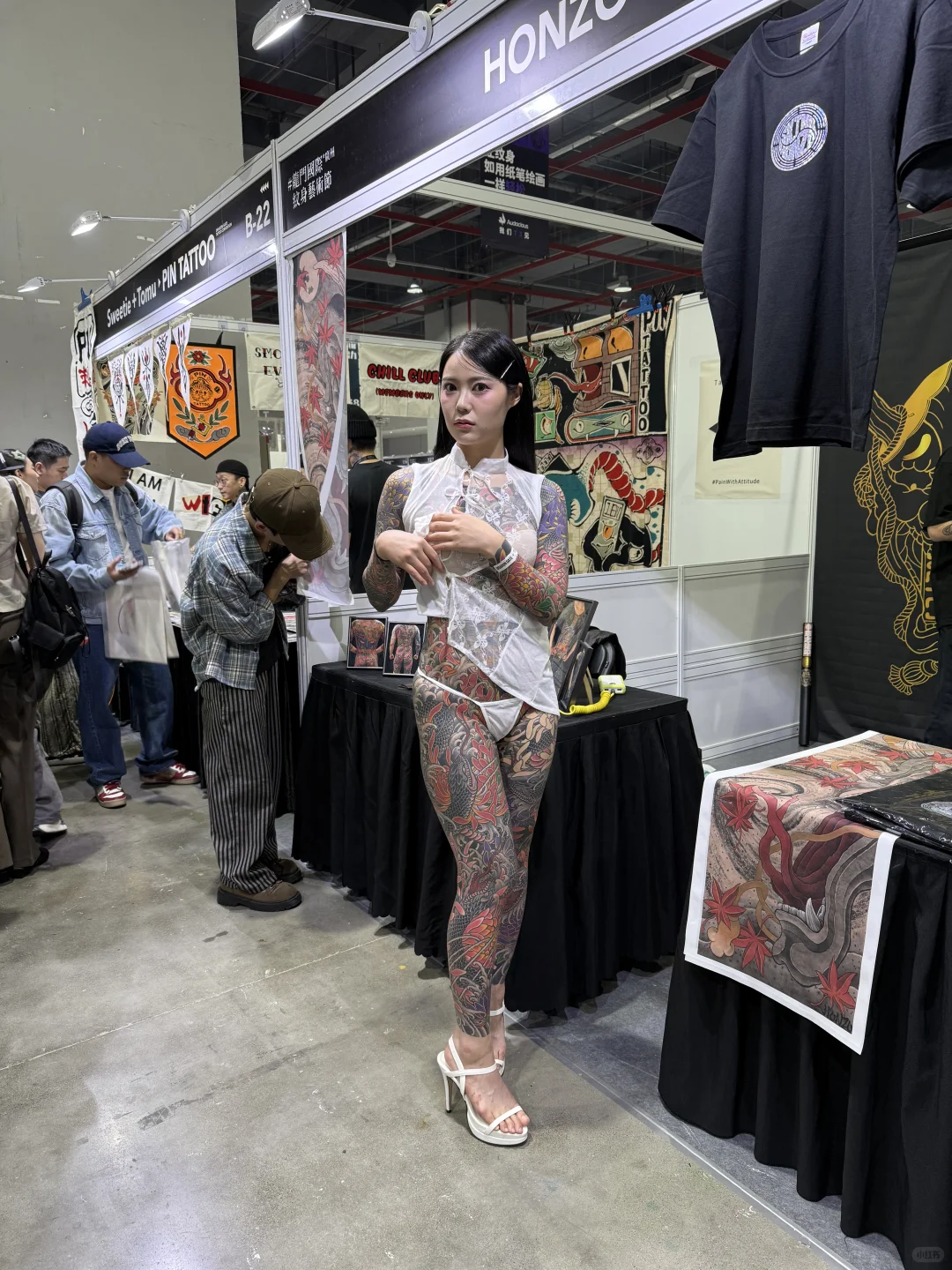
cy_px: 635
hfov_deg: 56.8
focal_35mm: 24
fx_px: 880
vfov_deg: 71.6
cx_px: 476
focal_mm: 6.76
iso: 125
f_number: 1.78
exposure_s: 1/50
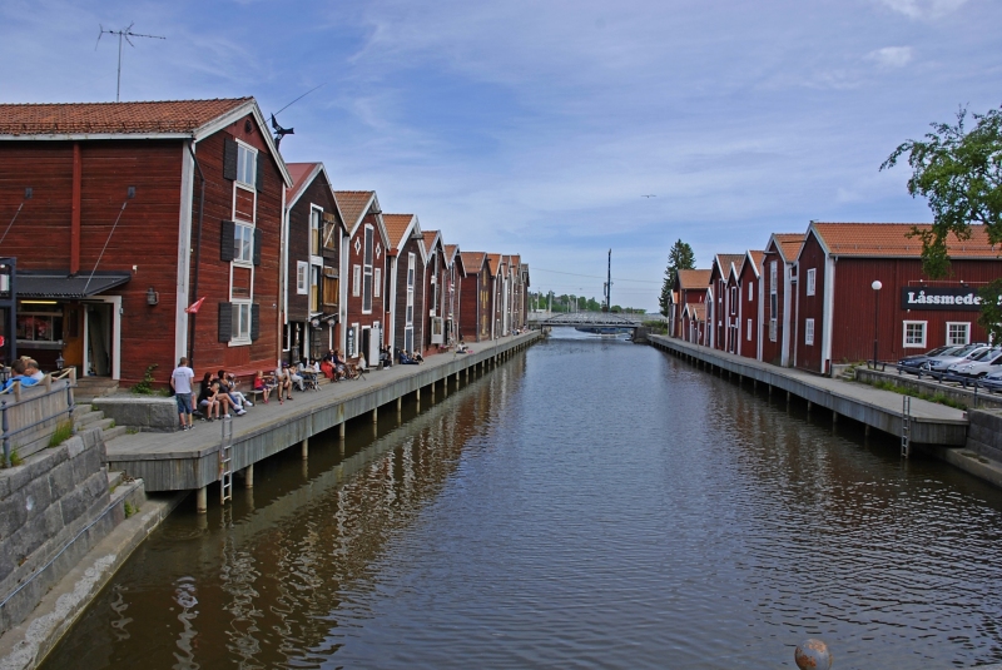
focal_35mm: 27
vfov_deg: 48.0
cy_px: 335
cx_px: 501
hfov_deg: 67.3
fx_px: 752
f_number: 10
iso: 100
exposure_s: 1/100
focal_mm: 18
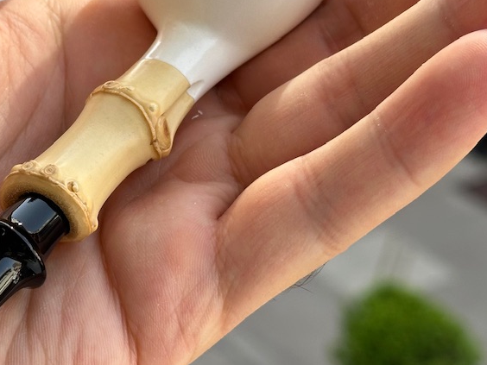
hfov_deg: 17.8
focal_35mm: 109
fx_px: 1533
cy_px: 140
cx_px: 61
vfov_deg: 13.6
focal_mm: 6.86
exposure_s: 1/529
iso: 64
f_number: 1.78
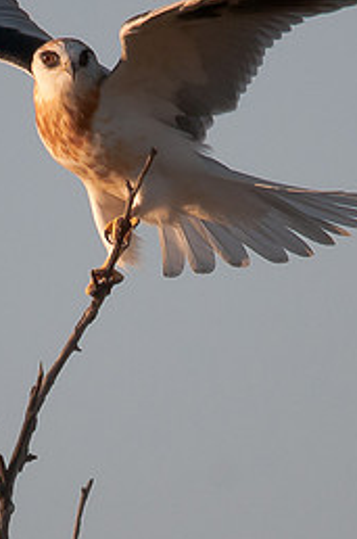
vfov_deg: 1.6
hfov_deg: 1.0
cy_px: 265
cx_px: 183
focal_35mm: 1309
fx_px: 19549
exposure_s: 1/1000
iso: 400
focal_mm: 500
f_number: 6.7
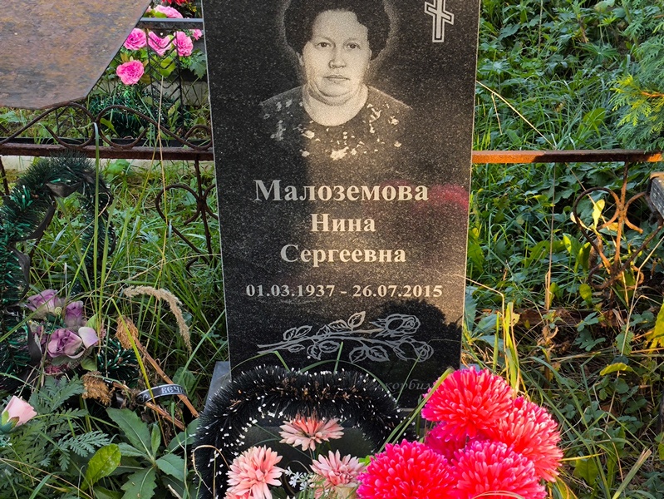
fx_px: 960
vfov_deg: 29.1
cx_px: 332
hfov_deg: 38.2
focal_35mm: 50
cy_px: 250
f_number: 1.7
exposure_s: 1/120
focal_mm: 4.71
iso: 64
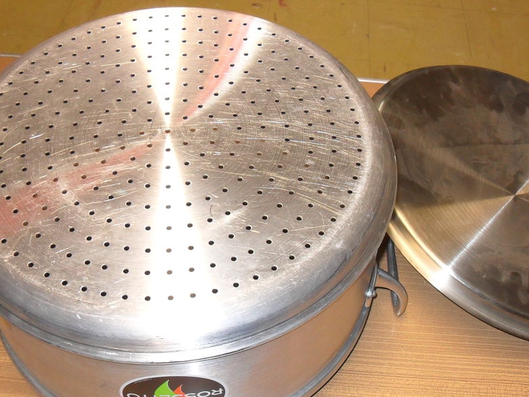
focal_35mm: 45
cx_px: 306
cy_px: 218
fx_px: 687
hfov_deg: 42.0
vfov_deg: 32.1
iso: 200
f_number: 2.8
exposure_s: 1/45
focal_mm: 6.2
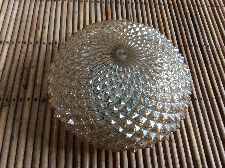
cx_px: 112
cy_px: 84
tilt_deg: -62.5
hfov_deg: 56.9
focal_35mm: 32
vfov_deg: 44.1
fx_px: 208
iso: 125
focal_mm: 3.3
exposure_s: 1/25
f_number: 2.4
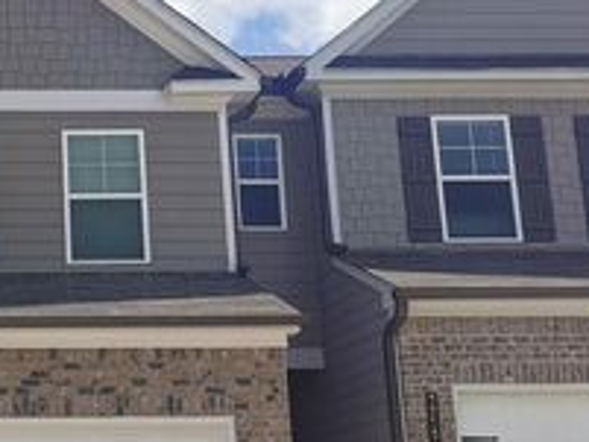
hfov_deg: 26.2
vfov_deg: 21.8
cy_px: 315
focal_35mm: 67
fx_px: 1141
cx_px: -91
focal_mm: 5.56
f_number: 1.6
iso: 50
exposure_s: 1/1916
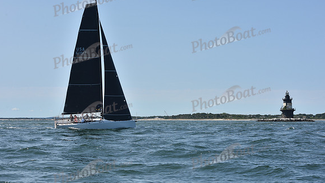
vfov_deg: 16.3
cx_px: 162
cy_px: 76
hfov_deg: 28.6
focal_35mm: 74
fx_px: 638
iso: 250
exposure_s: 1/1000
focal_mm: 70
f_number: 9
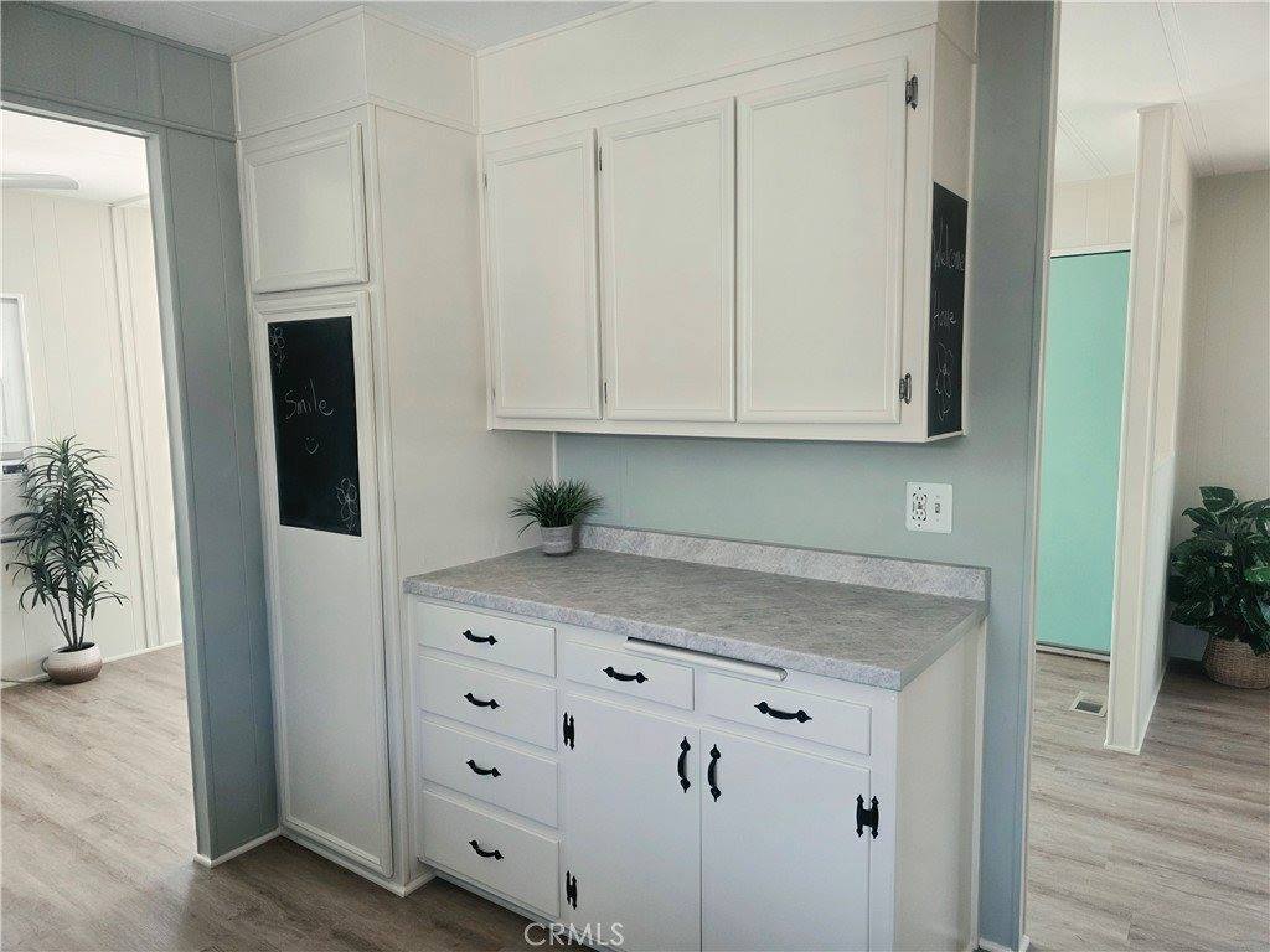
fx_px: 844
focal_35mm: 23
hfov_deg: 73.9
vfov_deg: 58.9
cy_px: 476
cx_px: 635
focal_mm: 6.3
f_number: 1.7
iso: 250
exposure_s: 1/120
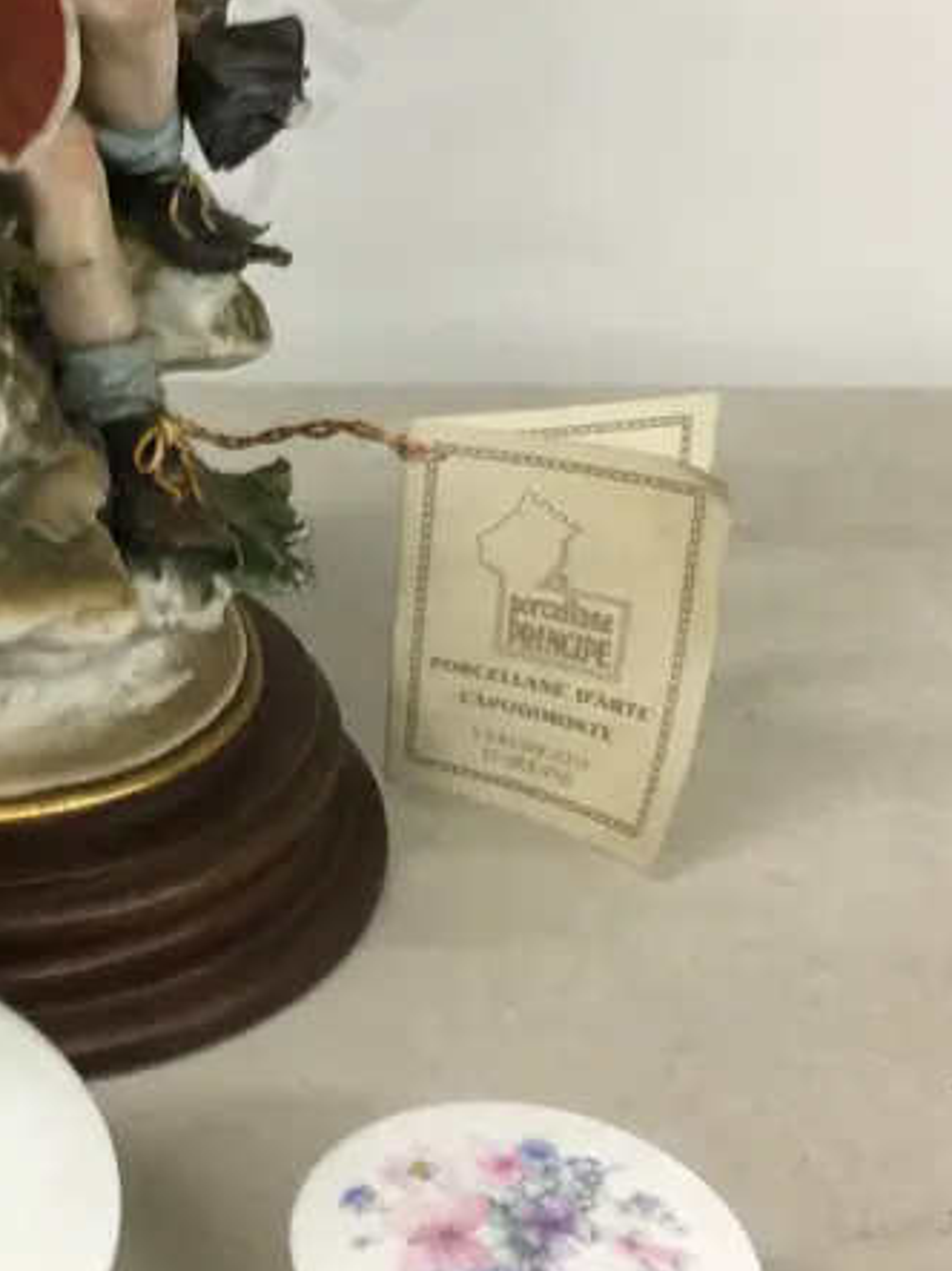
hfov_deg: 21.2
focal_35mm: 67
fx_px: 2458
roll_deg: +2.0
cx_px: -6
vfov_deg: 28.9
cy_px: 473
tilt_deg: -24.1
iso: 40
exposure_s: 1/17
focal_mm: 4.15
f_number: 2.2
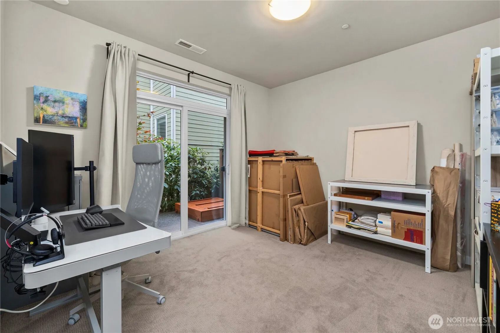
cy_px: 166
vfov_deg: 81.2
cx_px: 250
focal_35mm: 14
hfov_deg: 104.3
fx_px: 194
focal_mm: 14
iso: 1000
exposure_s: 1/60
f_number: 9
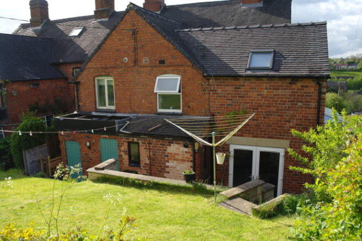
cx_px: 181
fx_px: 271
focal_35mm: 27
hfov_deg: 67.4
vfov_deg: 47.9
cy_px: 120
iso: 100
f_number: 8
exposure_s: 1/60
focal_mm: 18
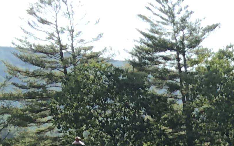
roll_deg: +1.4
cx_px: 510
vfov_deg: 7.7
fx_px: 950
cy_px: 435
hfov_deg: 12.0
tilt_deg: -12.4
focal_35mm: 149
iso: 20
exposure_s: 1/196
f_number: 1.8
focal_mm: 3.99
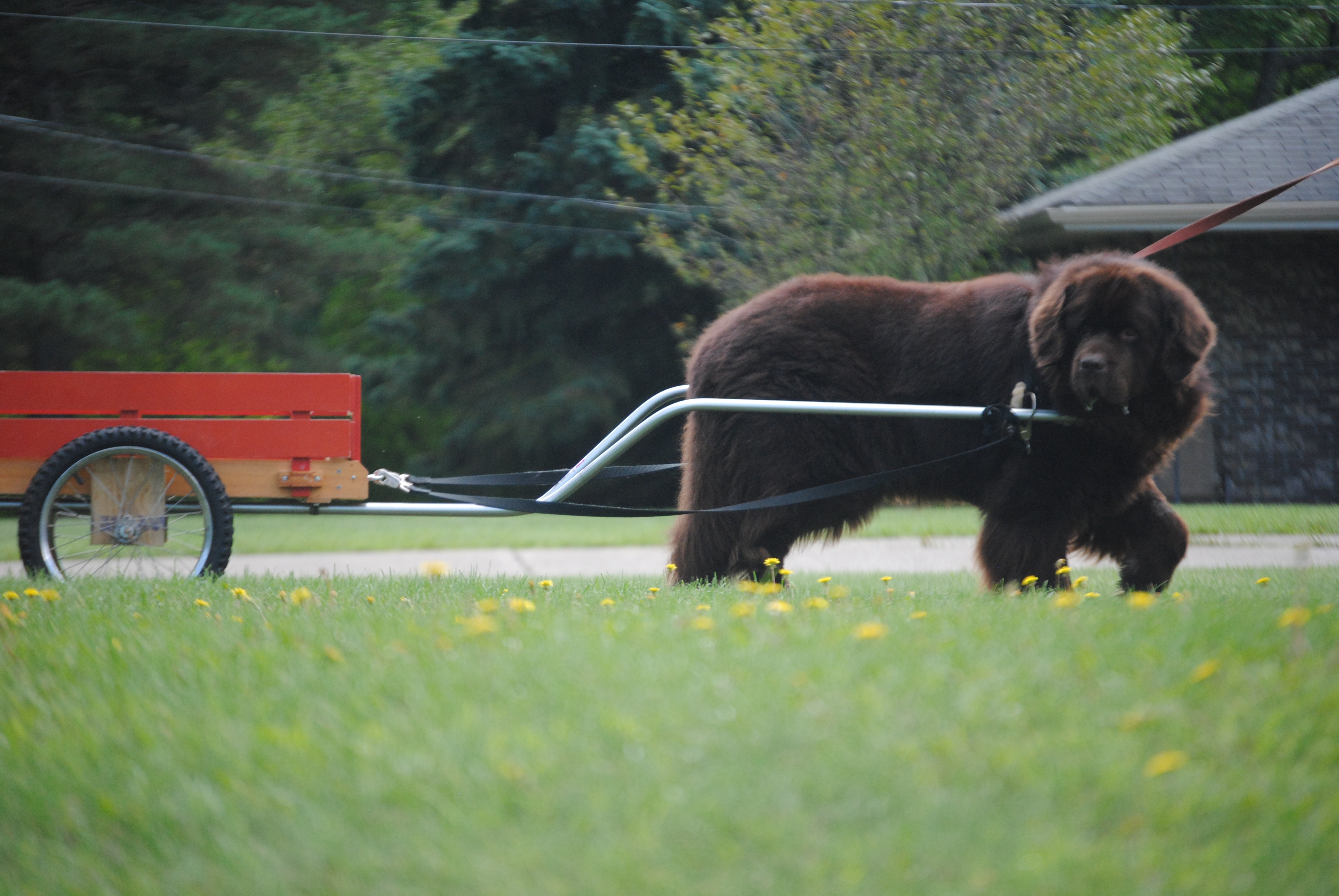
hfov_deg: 9.5
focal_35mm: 218
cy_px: 448
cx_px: 670
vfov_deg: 6.3
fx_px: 8099
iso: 500
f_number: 5
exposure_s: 1/500
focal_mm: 145
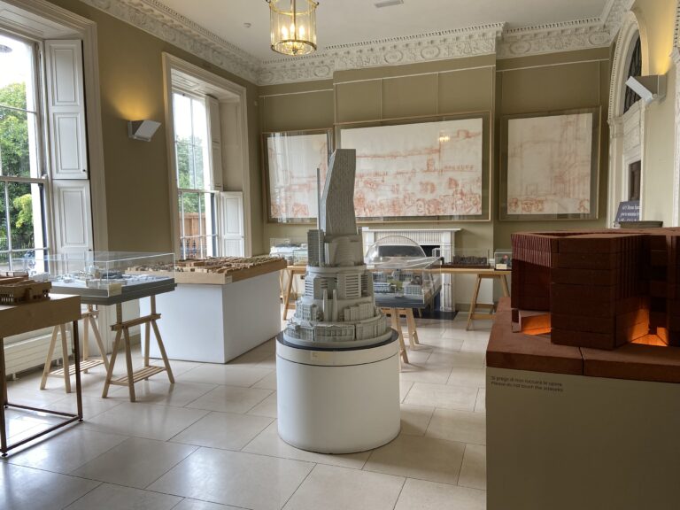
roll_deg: +0.9
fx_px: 511
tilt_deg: -5.5
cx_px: 340
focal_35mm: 26
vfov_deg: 53.1
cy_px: 255
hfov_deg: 67.3
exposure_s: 1/100
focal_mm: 4.25
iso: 50
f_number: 1.8
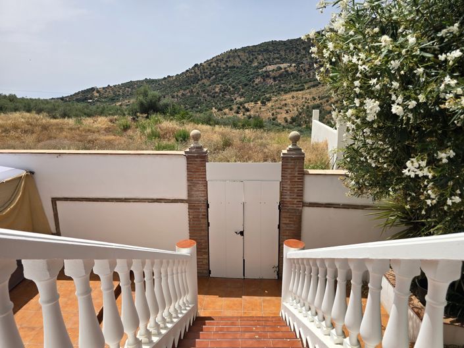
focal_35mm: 23
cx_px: 232
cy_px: 174
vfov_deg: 58.8
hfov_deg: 74.0
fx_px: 308
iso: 12
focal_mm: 6.3
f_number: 1.7
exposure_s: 1/965
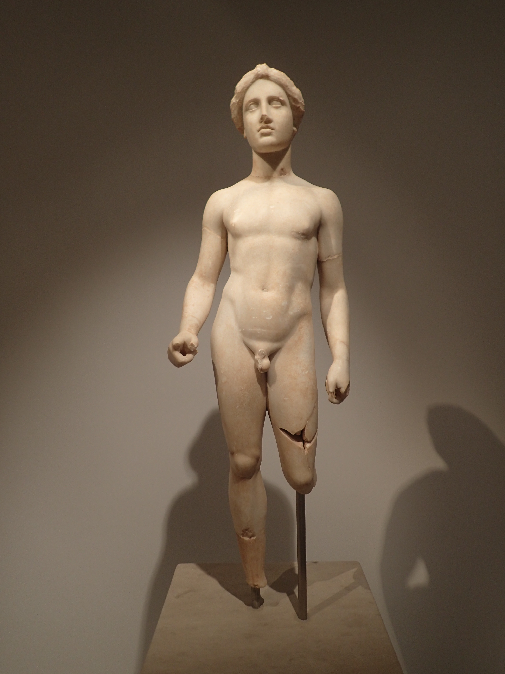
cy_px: 337
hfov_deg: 54.9
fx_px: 486
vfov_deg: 69.4
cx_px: 252
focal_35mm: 25
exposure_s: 1/60
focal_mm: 4.5
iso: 100
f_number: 2
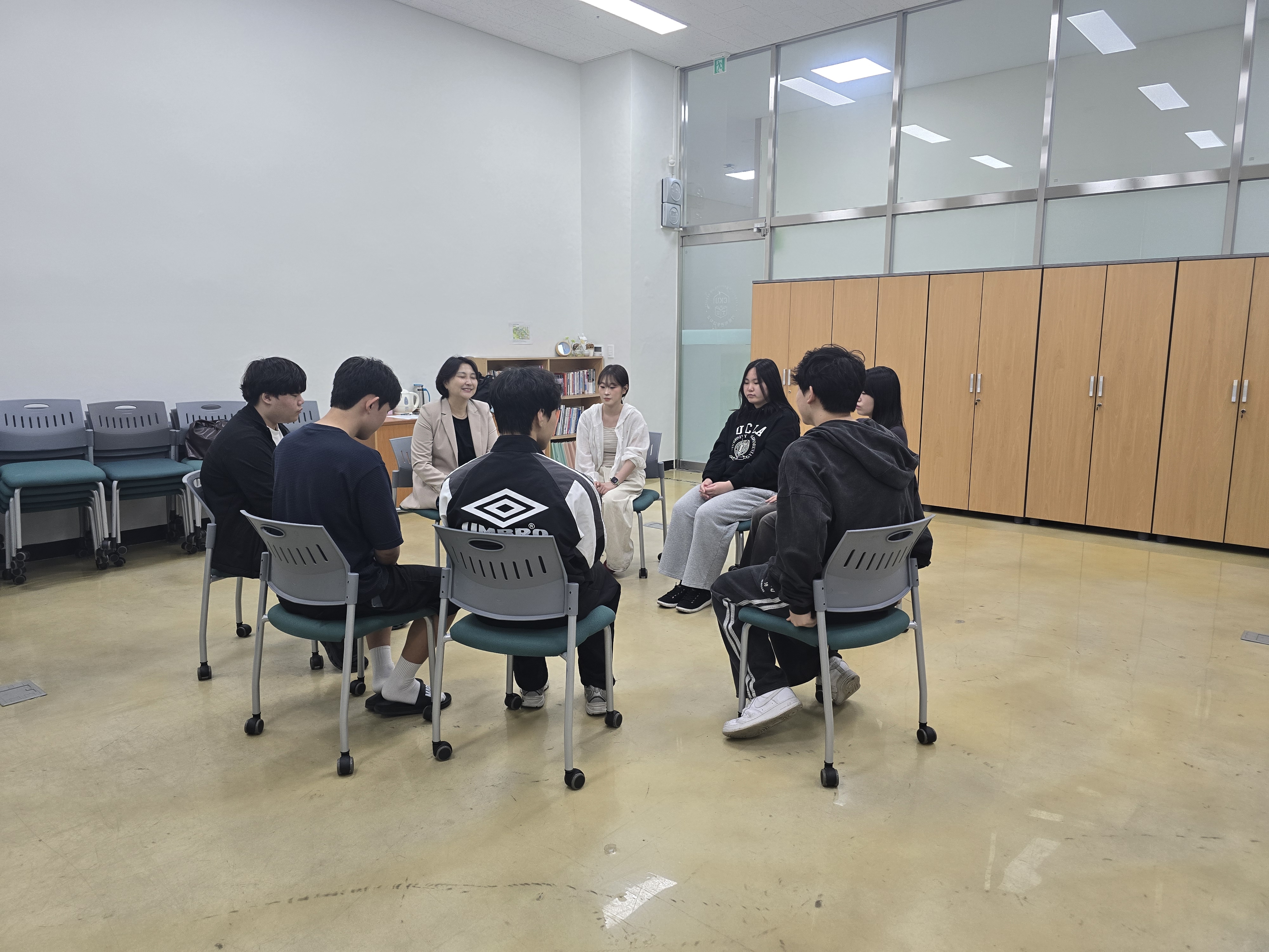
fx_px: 843
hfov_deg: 73.9
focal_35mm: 23
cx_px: 634
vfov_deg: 58.9
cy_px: 476
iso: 160
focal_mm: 6.3
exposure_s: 1/120
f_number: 1.7
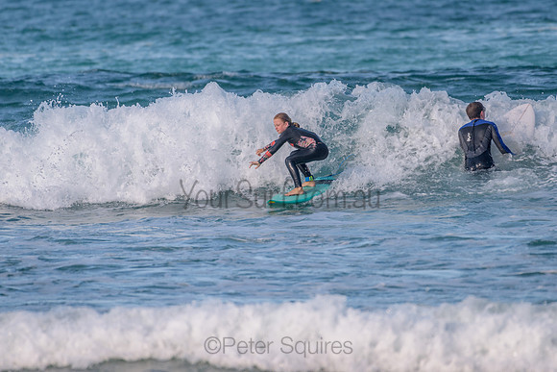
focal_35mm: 613
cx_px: 303
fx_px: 9492
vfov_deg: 2.2
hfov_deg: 3.4
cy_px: 144
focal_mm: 500
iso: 320
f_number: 5.6
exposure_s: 1/2000
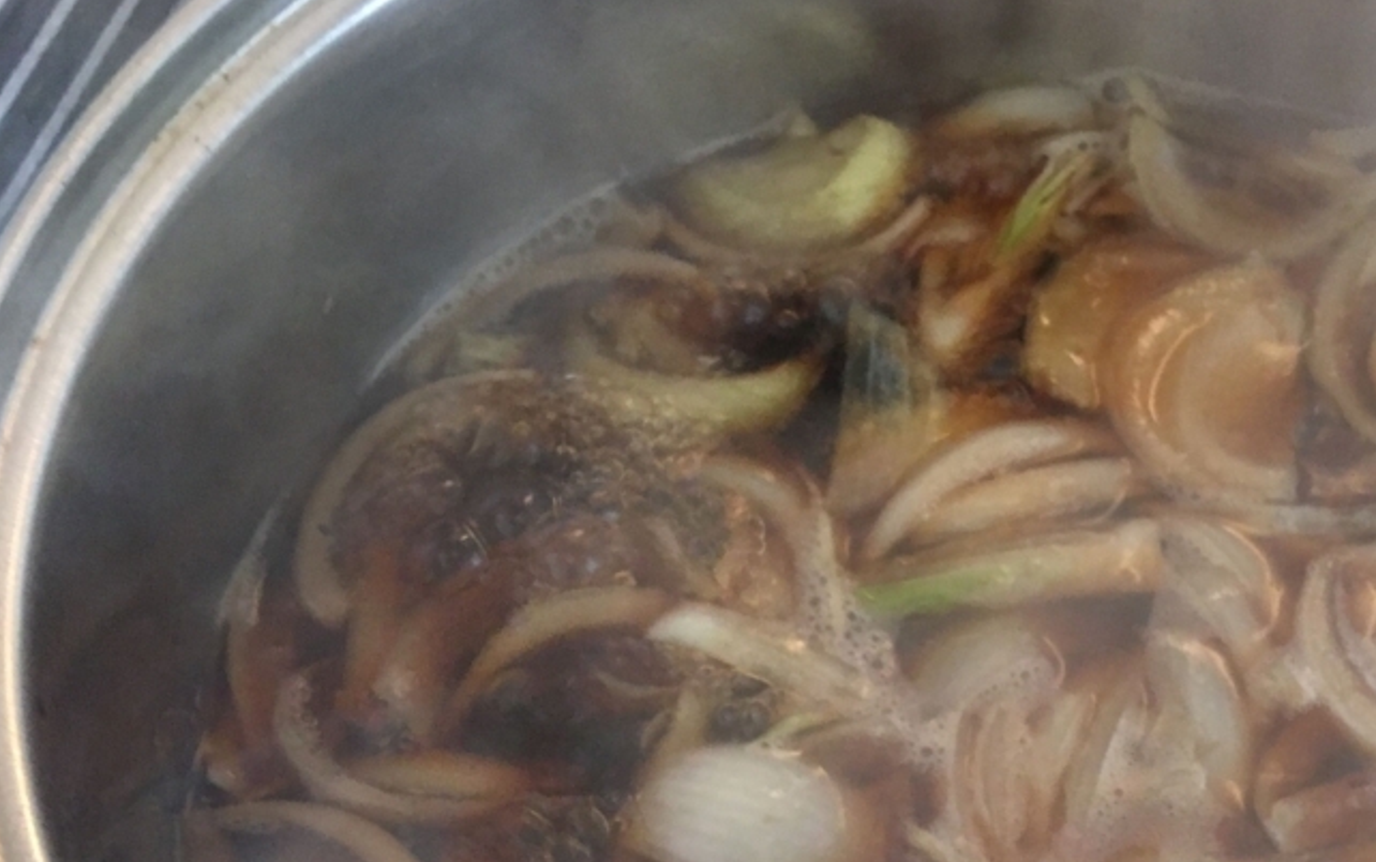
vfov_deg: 25.6
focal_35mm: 49
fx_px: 1838
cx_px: 1072
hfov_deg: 39.6
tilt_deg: -61.2
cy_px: 768
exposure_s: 1/30
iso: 125
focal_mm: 4.15
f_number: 2.2
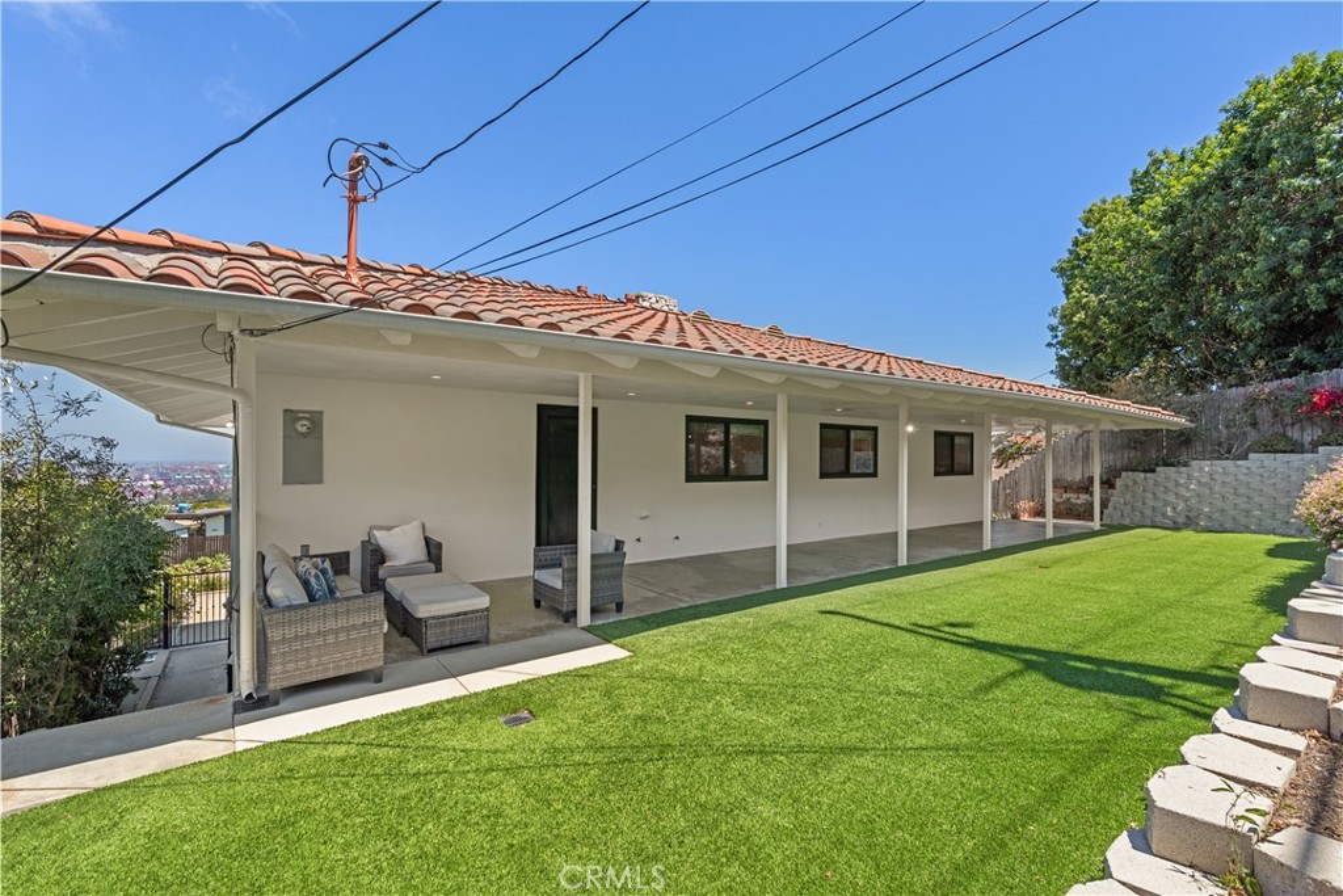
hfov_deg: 96.7
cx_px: 672
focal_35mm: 16
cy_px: 448
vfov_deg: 73.8
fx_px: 597
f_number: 9
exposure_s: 1/250
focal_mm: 16
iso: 800
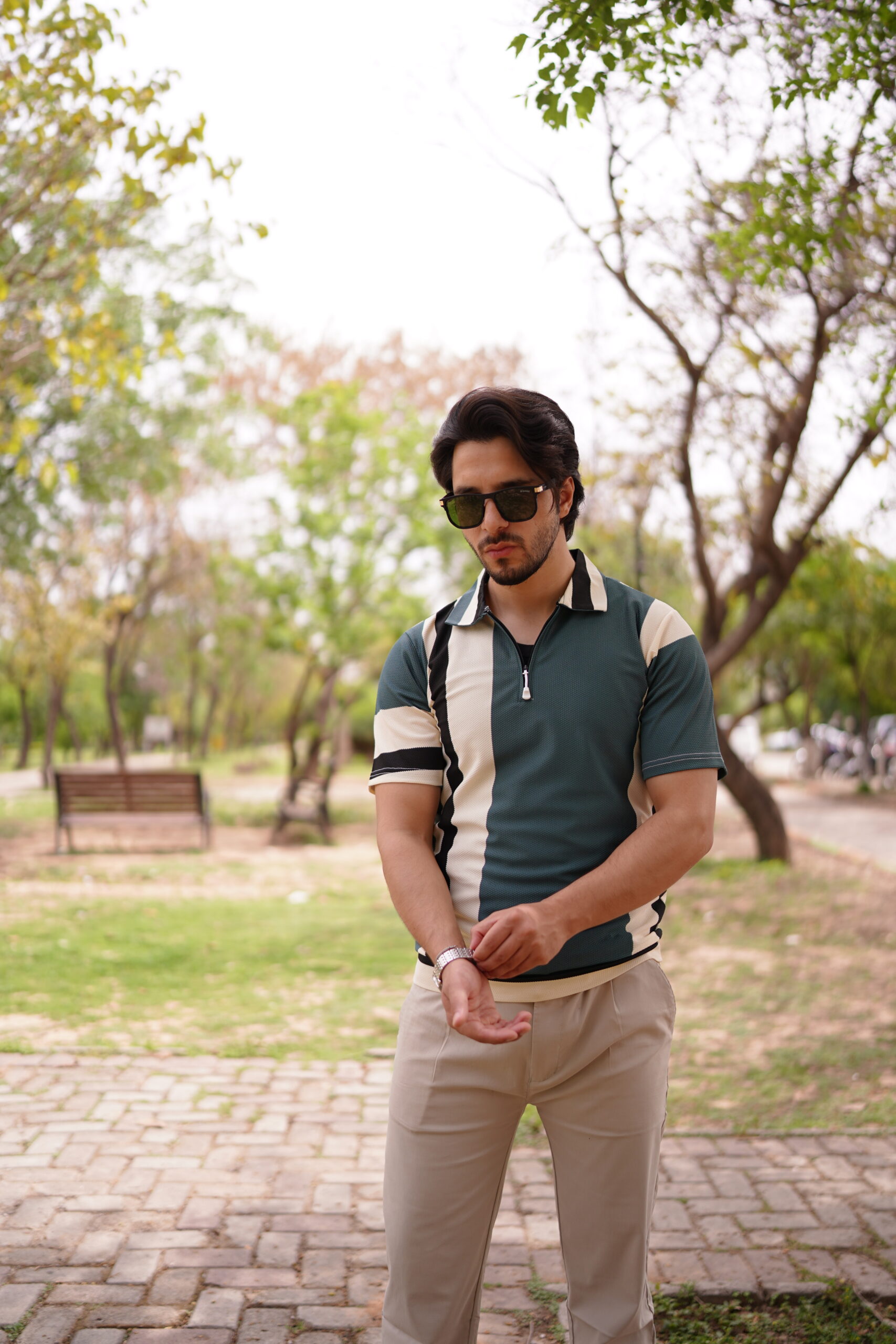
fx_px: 1306
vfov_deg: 54.4
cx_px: 448
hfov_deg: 37.9
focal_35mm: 35
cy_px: 672
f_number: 1.4
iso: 100
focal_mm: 35
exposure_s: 1/2500
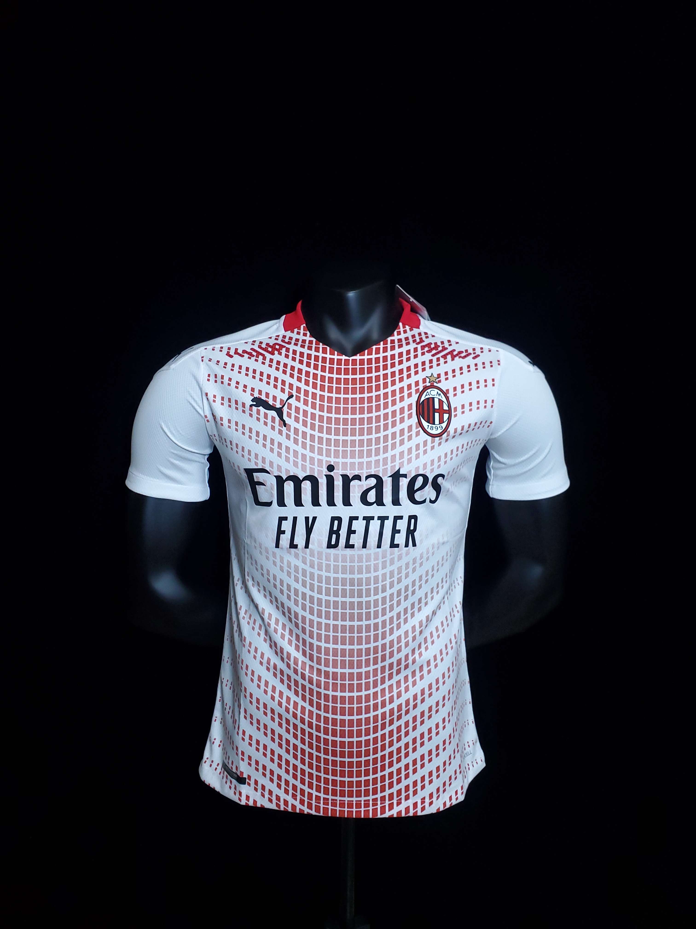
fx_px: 697
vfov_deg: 67.3
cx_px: 348
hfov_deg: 53.1
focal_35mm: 26
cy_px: 464
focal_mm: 4.3
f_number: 2.4
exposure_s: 1/15
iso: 200
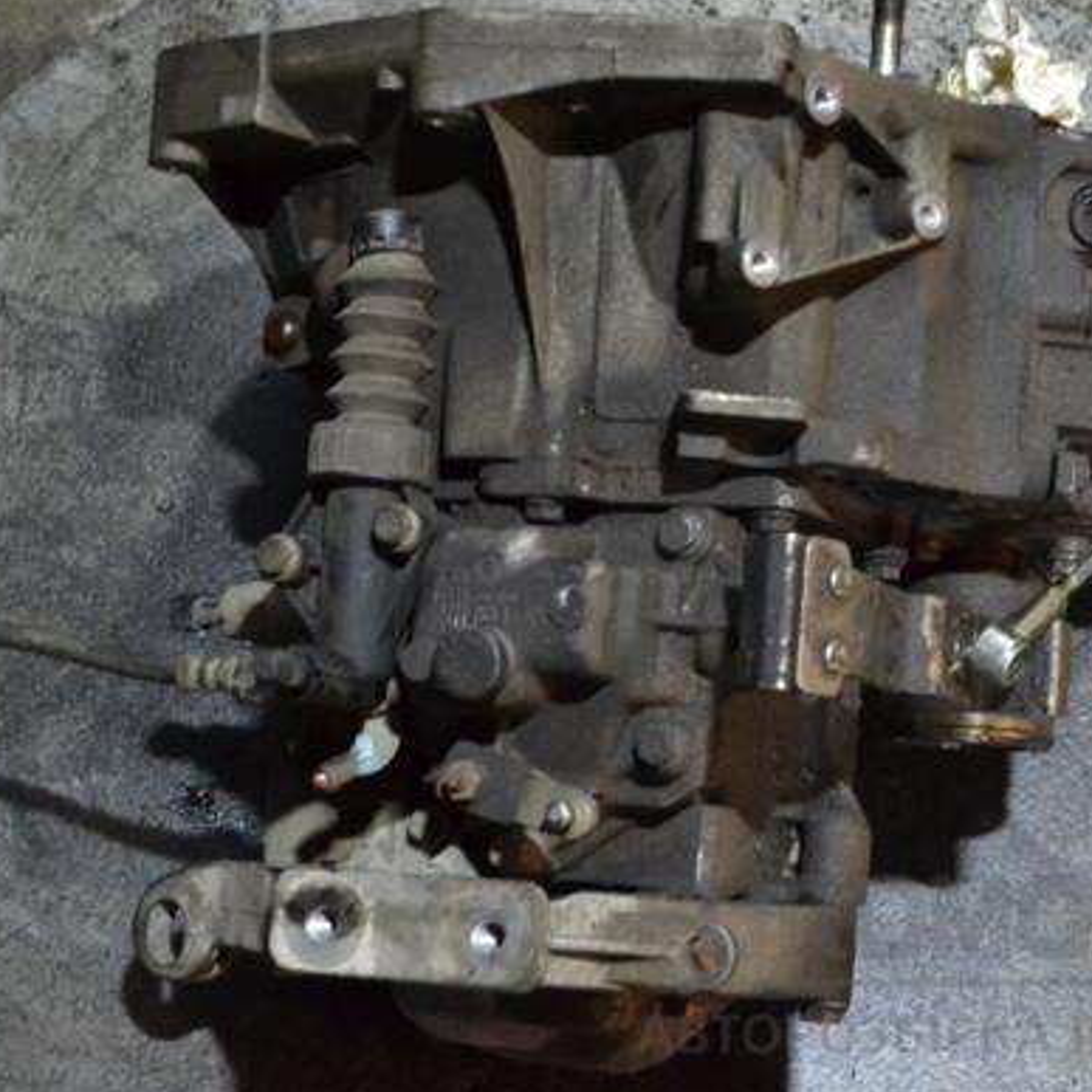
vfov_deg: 21.9
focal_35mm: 79
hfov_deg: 21.9
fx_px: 2820
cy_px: 542
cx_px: 584
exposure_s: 1/30
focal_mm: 40
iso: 2000
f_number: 5.3
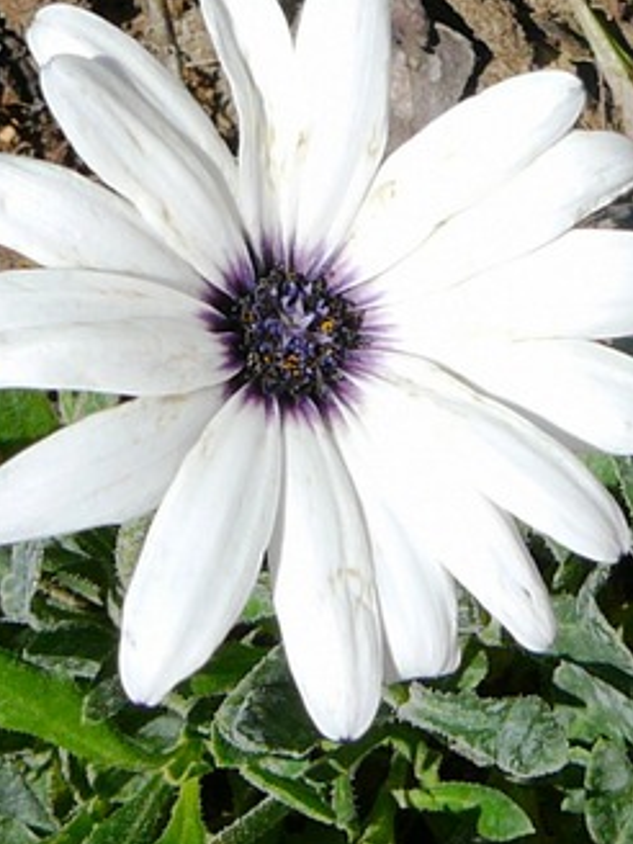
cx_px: 278
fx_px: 1146
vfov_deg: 40.4
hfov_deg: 30.8
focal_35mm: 47
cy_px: 476
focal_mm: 5.2
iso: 80
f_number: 5
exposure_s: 1/500
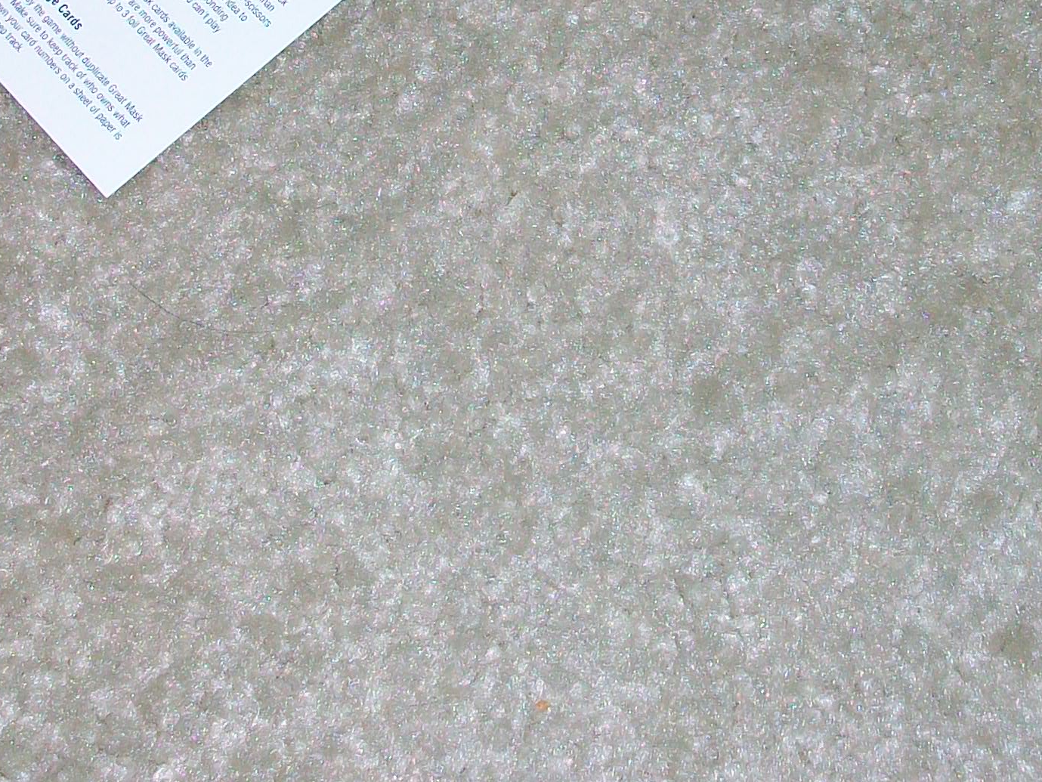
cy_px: -136
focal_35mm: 85
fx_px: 2559
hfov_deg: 23.0
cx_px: 602
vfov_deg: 16.7
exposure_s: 1/60
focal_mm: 5.7
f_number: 2.8
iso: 120
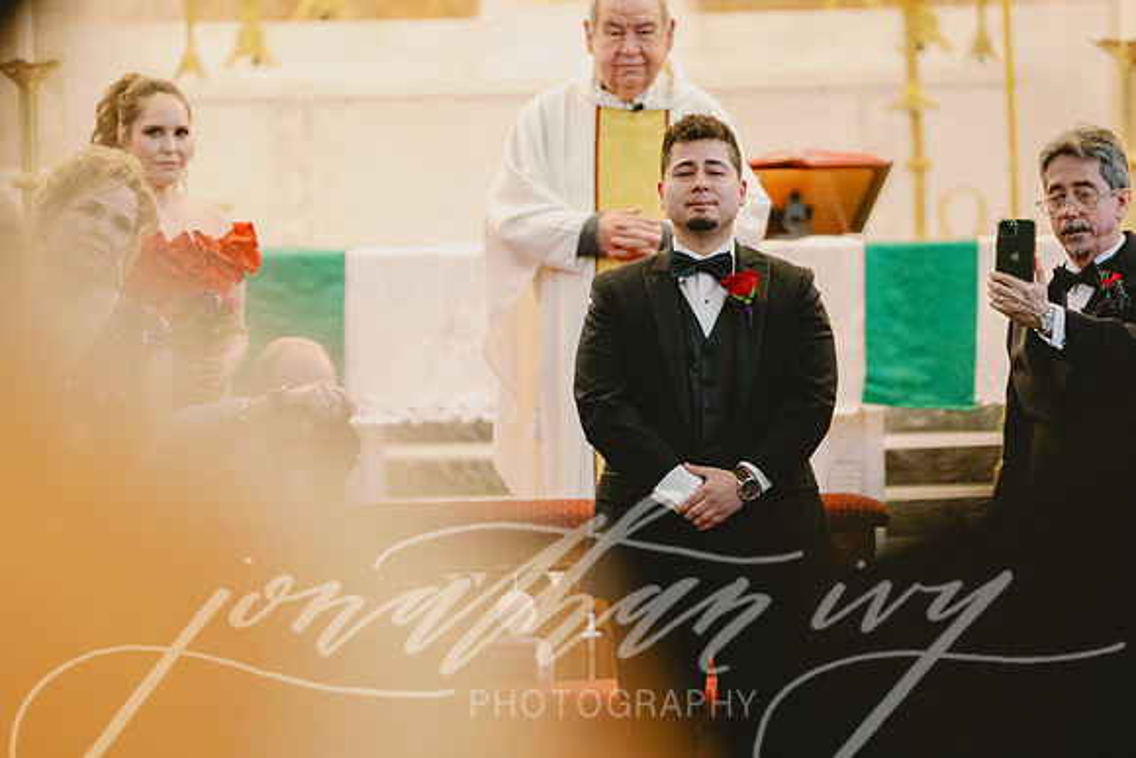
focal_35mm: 300
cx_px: 568
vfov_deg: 4.6
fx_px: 9468
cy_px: 379
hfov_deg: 6.9
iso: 1600
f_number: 2.8
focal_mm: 200
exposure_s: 1/125
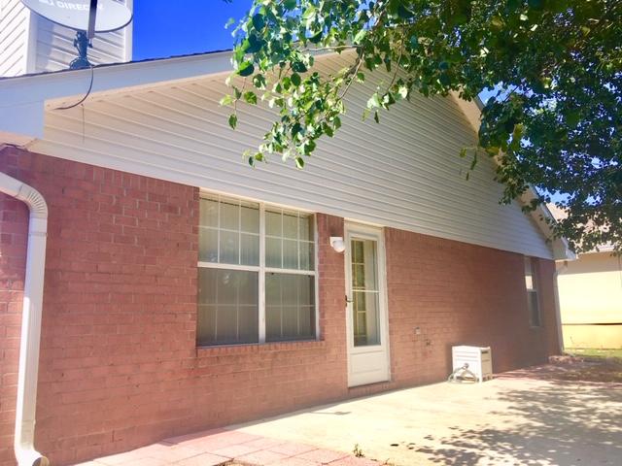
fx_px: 521
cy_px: 233
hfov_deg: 61.7
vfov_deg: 48.2
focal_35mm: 29
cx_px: 311
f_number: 2.2
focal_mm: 4.15
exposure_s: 1/769
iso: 25
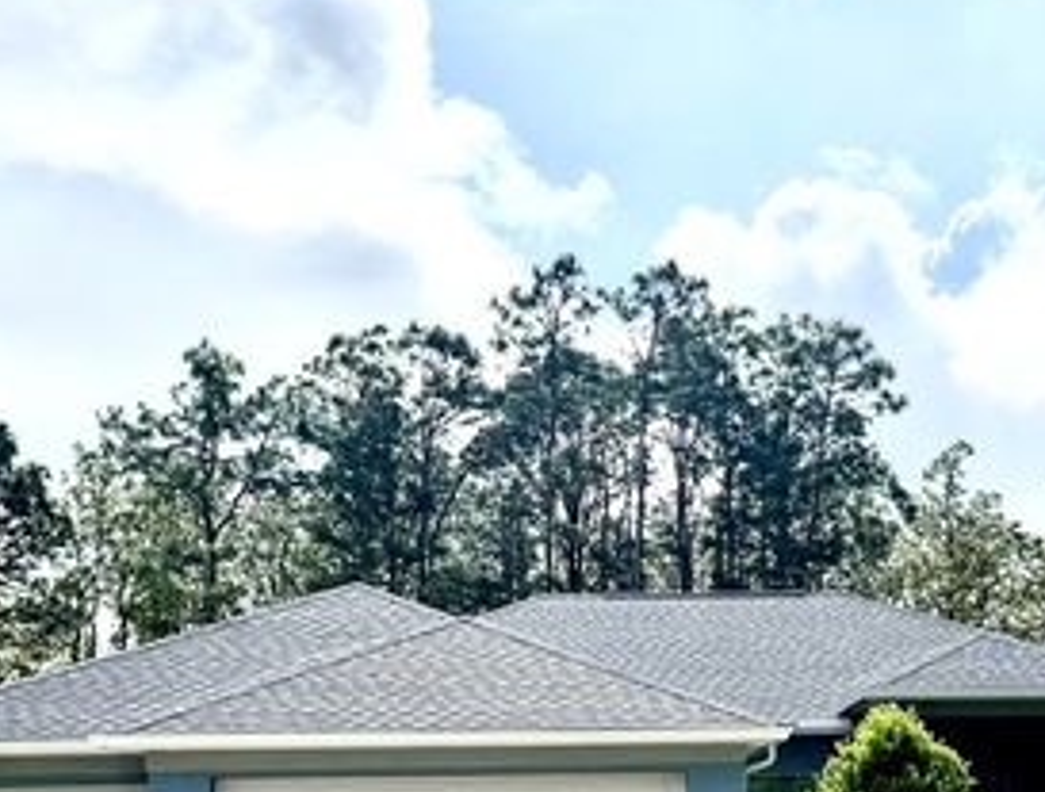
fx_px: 1334
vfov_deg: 31.9
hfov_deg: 42.7
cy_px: 673
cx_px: 605
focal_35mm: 44
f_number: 1.78
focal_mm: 6.76
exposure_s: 1/10309
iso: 100
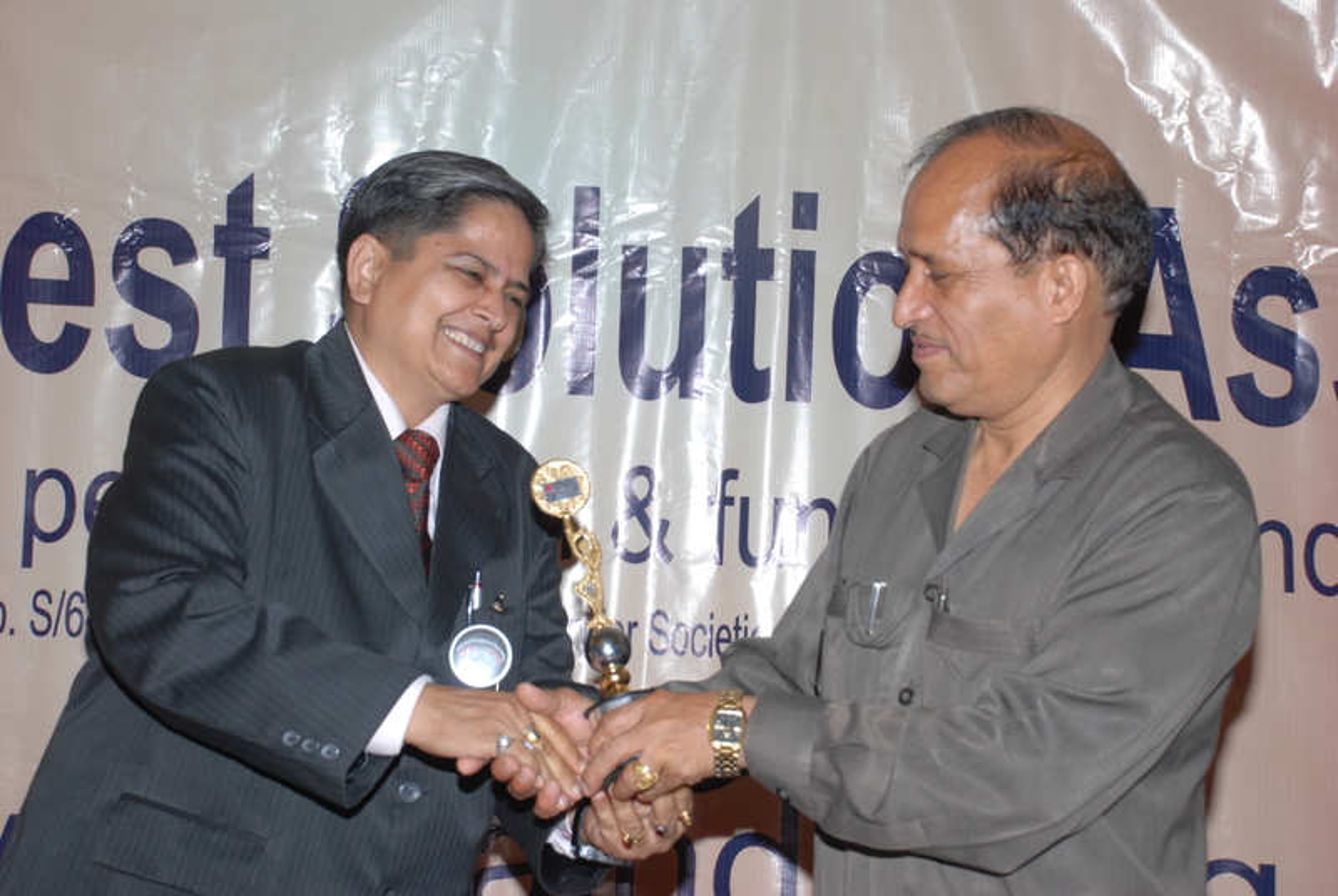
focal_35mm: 72
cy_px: 448
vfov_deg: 19.0
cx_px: 669
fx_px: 2680
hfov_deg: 28.0
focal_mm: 48
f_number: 9
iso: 200
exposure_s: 1/125
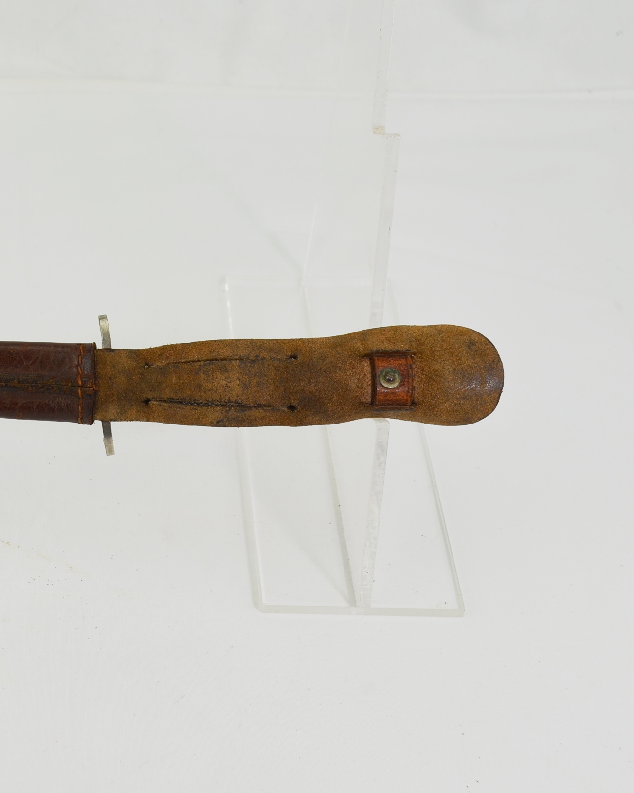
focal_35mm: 68
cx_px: 51
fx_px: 1595
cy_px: 397
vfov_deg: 27.9
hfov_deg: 21.9
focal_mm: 32
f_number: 5.6
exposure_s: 1/125
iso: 200
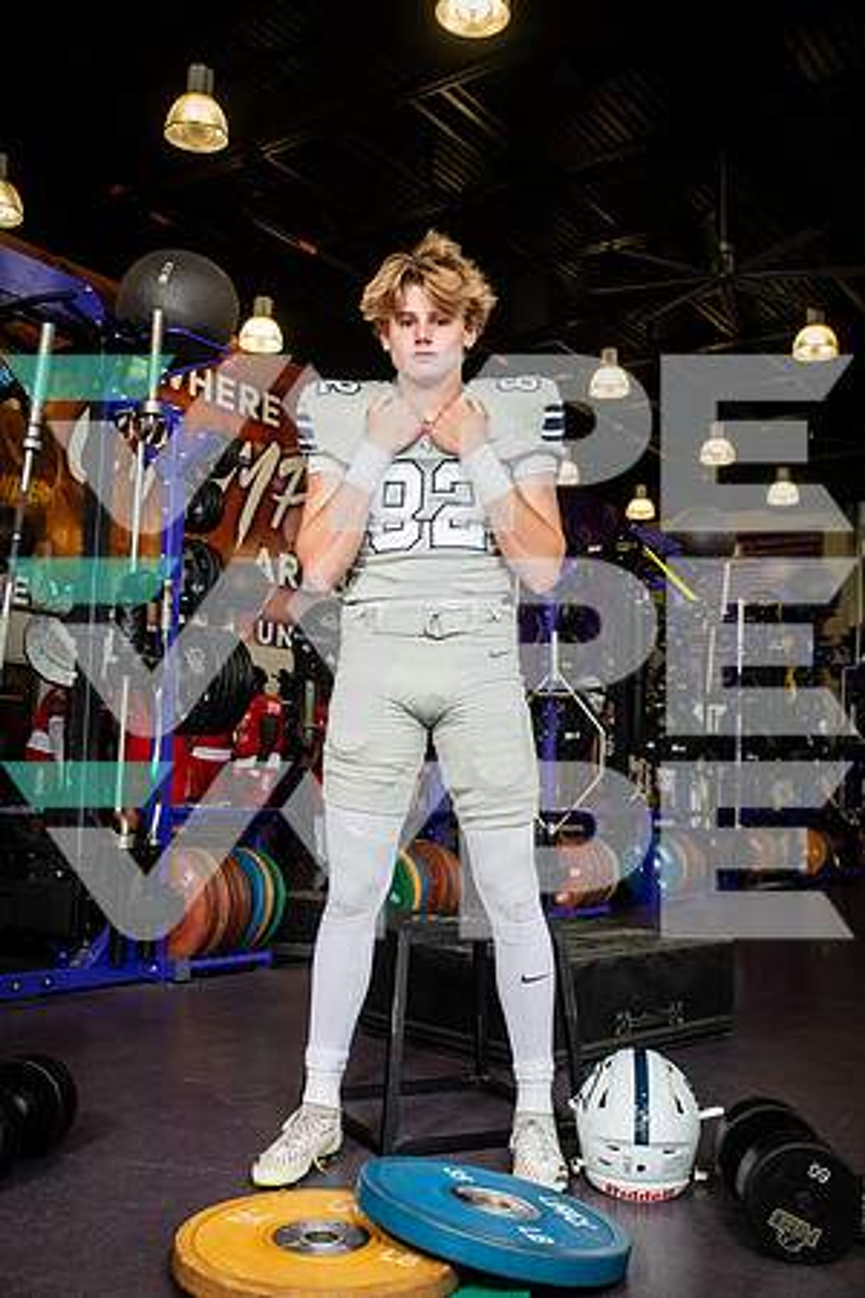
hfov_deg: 37.9
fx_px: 1261
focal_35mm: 35
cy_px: 649
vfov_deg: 54.4
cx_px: 432
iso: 500
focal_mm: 35
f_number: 5.6
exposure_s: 1/250
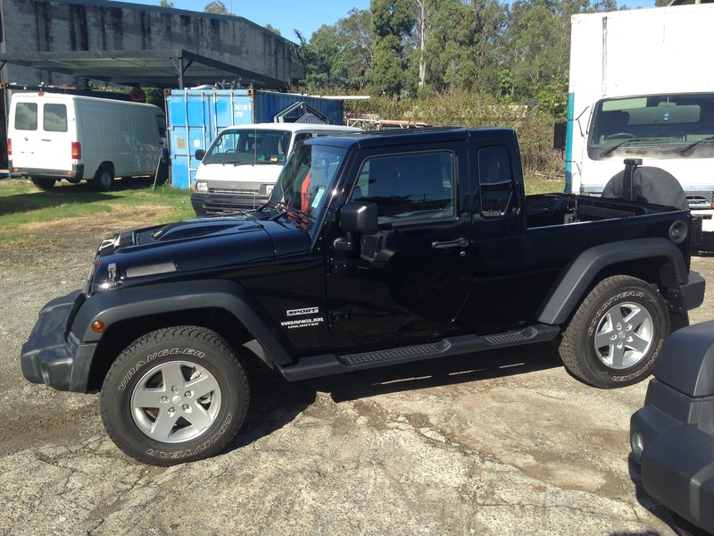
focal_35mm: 33
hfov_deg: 55.4
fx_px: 681
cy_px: 268
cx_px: 357
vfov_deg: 42.9
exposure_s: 1/951
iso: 50
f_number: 2.4
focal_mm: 4.12
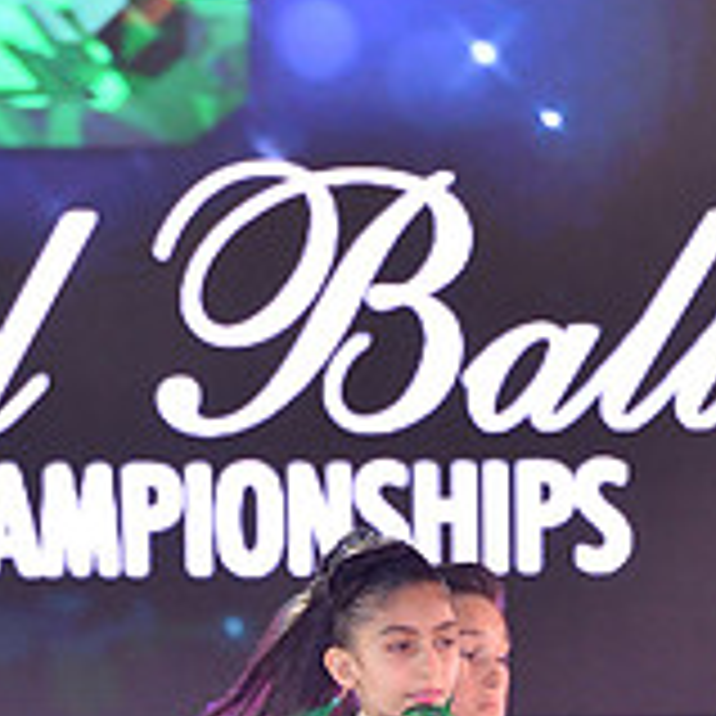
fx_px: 14509
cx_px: 462
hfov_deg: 2.8
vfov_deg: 2.8
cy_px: 1274
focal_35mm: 620
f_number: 4
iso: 2000
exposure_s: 1/200
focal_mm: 200
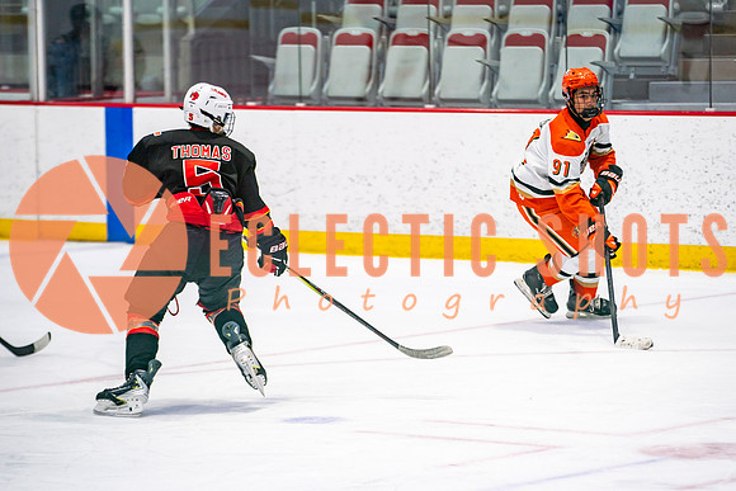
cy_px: 299
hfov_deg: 10.2
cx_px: 438
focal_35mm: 201
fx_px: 4102
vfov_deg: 6.8
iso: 640
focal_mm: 160
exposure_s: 1/640
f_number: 2.8
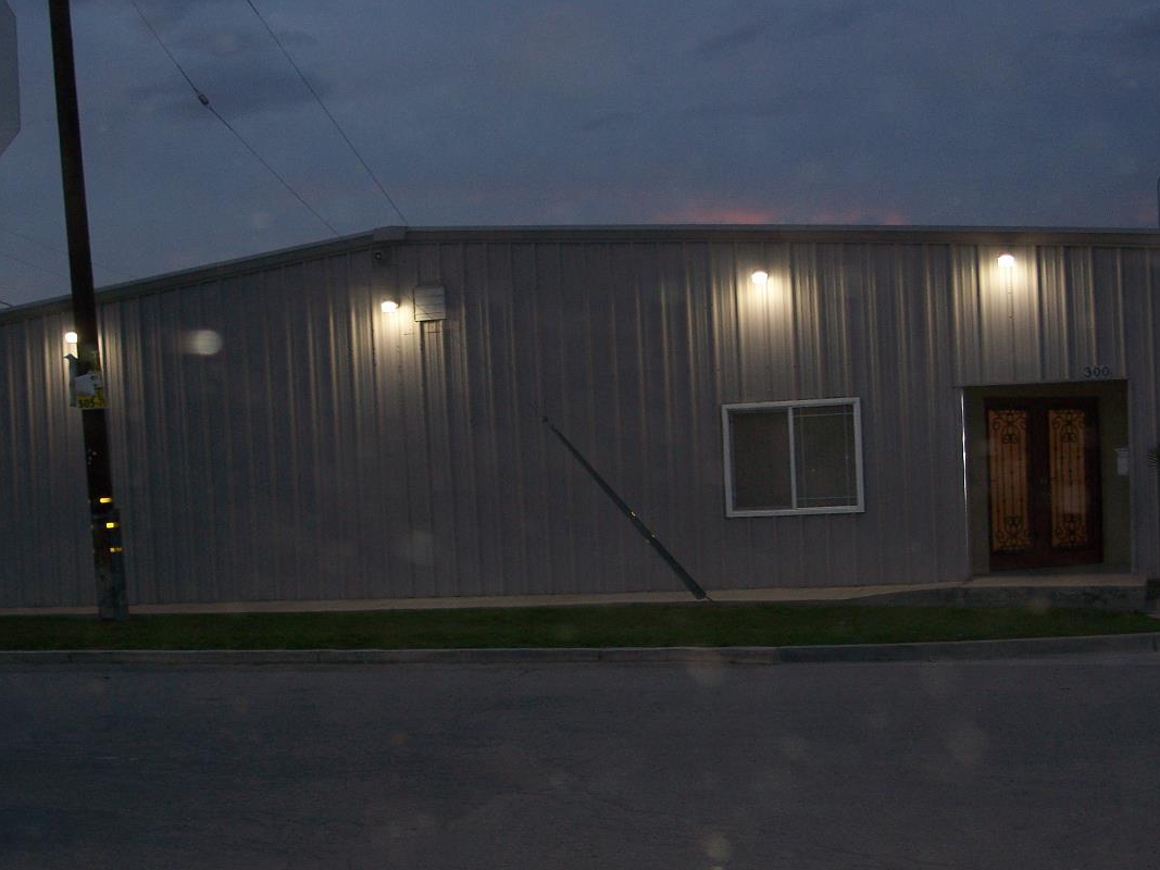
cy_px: 576
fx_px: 1742
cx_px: 579
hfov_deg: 36.8
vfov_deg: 27.9
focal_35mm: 52
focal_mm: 7.8
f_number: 2.8
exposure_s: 1/60
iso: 125
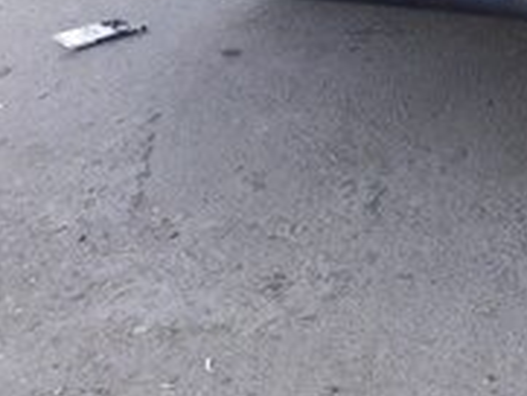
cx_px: 903
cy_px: -182
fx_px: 1554
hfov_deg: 16.6
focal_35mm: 102
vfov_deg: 13.7
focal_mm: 3.7
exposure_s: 1/100
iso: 50
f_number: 1.9
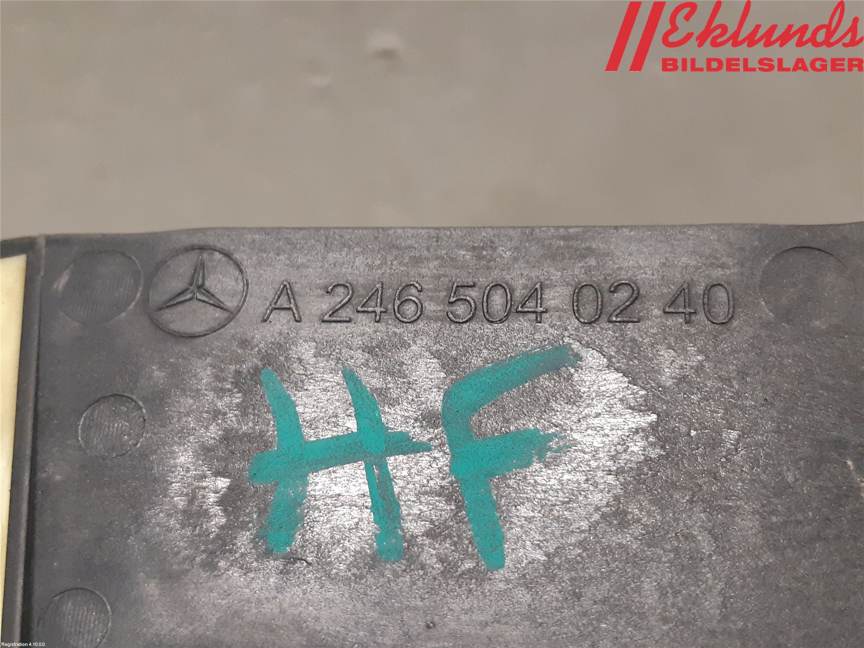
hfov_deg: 67.3
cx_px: 432
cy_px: 324
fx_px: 649
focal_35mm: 26
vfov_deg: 53.1
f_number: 1.7
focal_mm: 3.93
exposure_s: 1/50
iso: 250
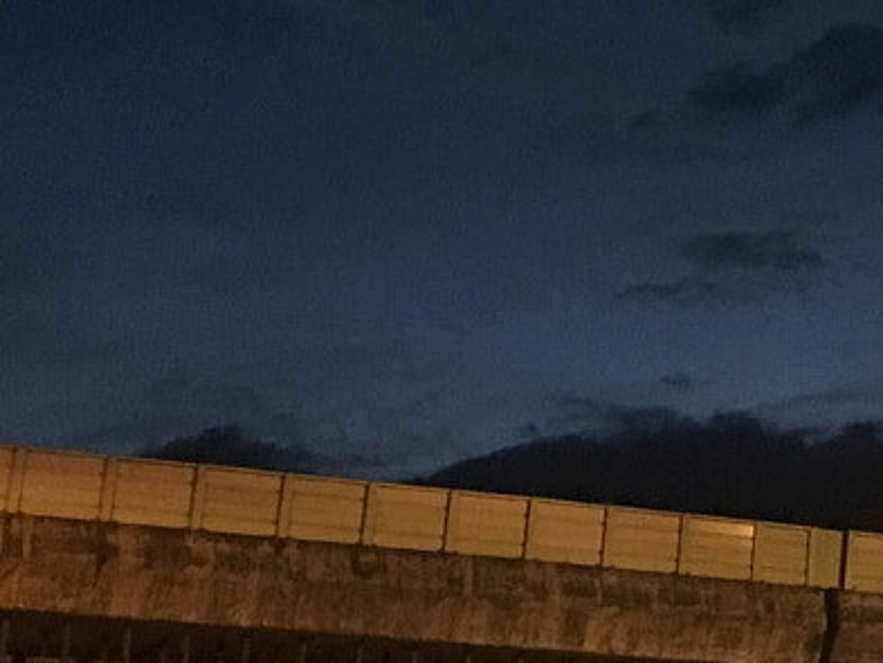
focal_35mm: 118
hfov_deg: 16.3
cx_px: 899
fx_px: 3011
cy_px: -13
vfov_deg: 12.4
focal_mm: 4.15
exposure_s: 1/4
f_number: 2.2
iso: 160
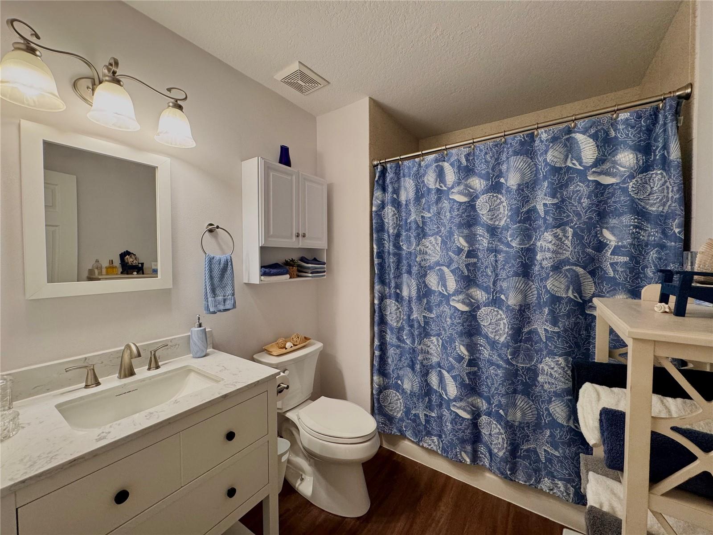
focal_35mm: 14
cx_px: 356
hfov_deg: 102.1
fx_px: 288
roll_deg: -0.2
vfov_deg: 85.7
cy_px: 268
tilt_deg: -1.3
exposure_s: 1/99
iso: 200
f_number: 2.2
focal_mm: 2.22
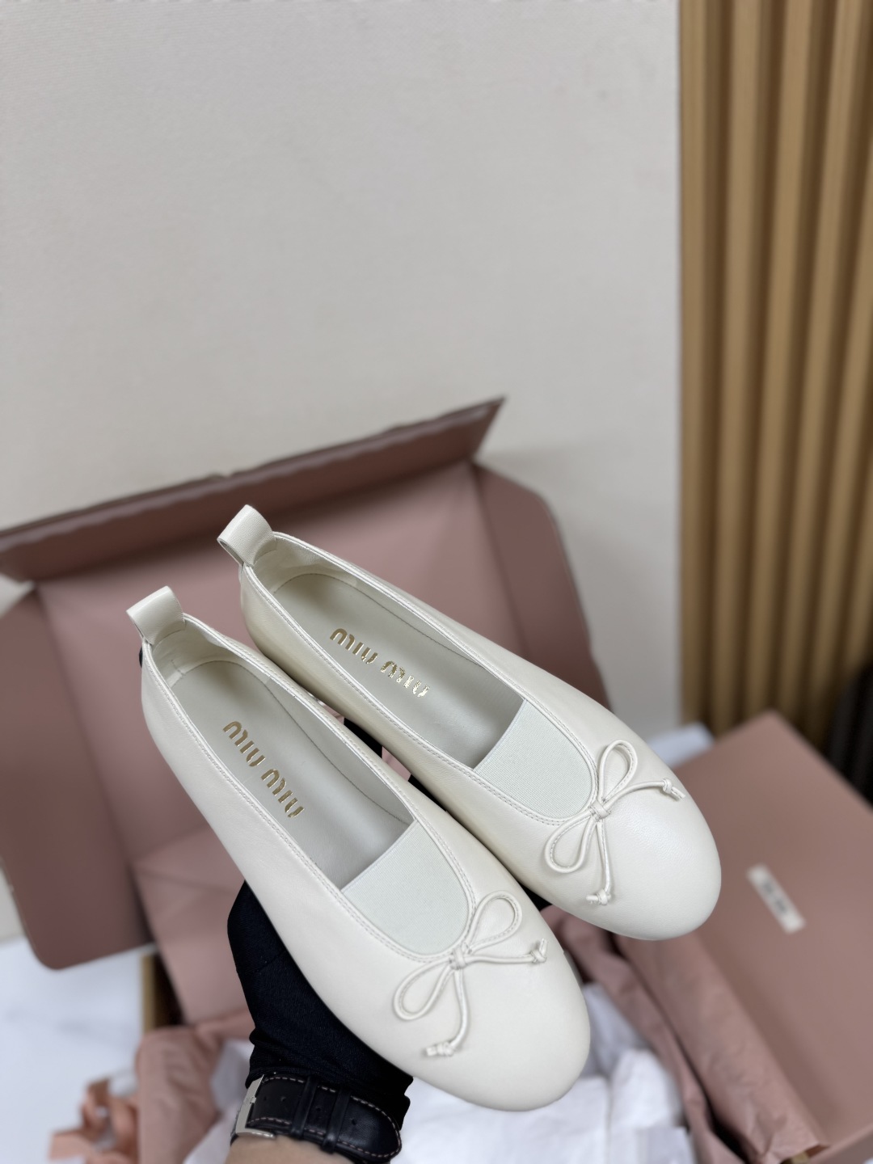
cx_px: 436
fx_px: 807
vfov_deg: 71.6
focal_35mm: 24
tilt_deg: -34.4
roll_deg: +10.4
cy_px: 582
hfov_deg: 56.8
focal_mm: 6.76
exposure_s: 1/125
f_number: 1.78
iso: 50
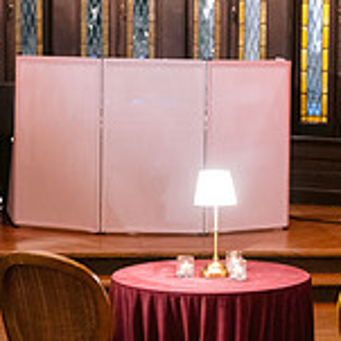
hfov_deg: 13.6
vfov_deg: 13.7
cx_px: 291
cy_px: 219
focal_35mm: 127
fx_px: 1415
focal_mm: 50
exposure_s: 1/10
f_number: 4
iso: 1600
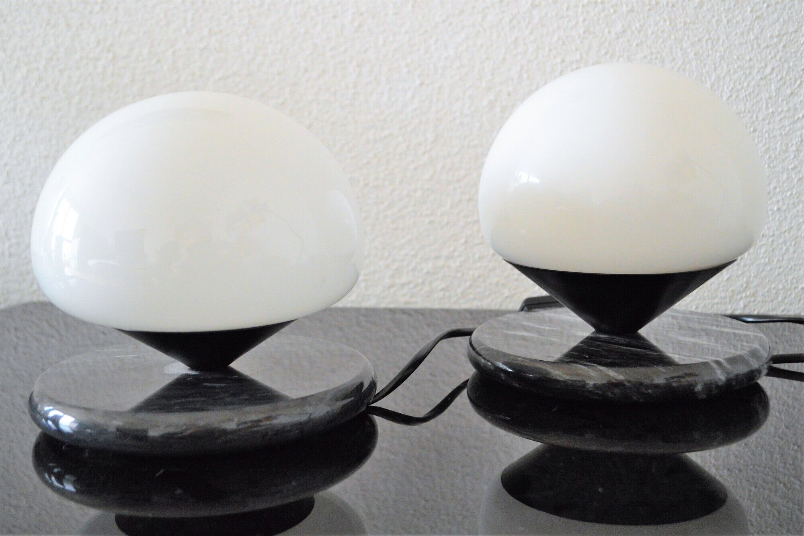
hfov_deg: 53.1
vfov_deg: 36.9
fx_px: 804
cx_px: 402
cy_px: 268
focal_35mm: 36
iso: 2200
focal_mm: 24
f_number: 4
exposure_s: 1/60
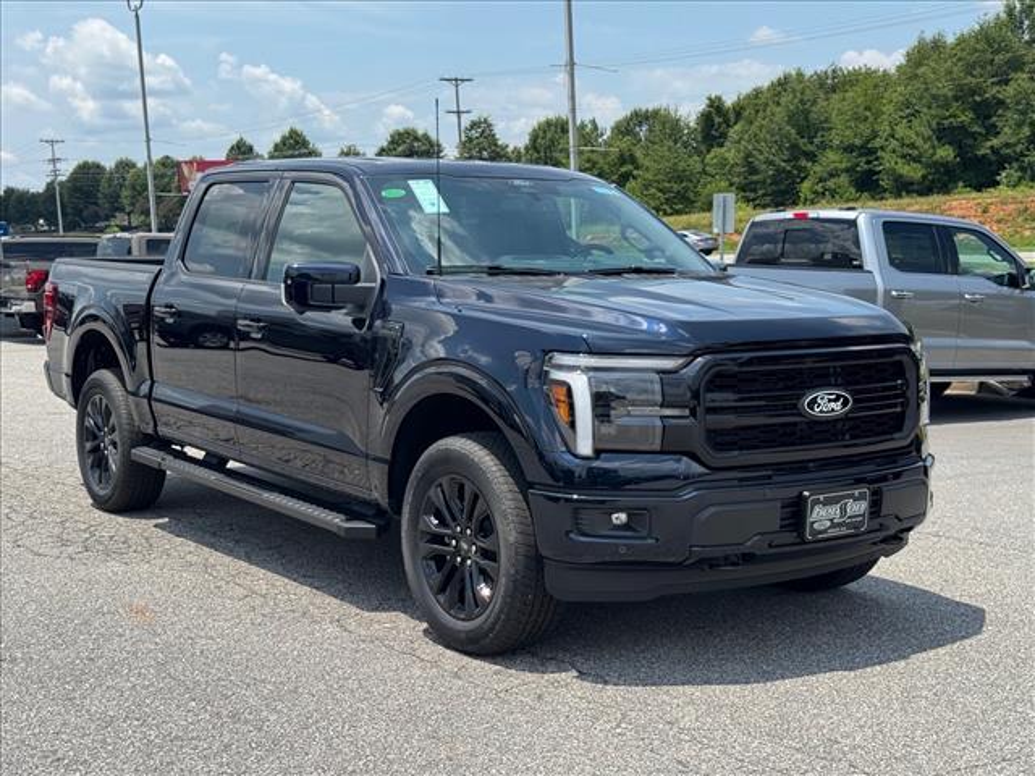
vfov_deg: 30.3
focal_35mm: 48
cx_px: 518
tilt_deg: -2.6
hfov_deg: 39.7
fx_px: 1435
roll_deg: +3.1
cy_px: 388
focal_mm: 6.76
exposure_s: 1/3425
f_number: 1.78
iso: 64
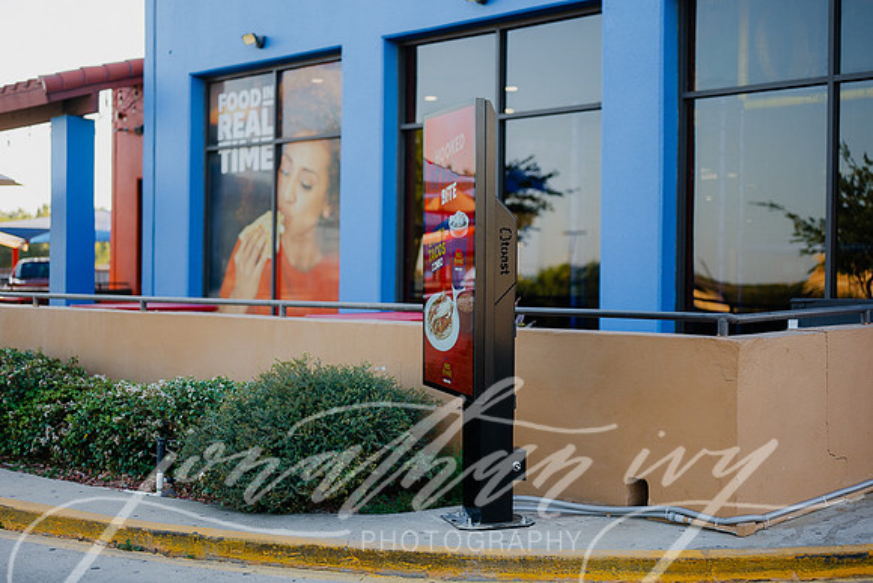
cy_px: 292
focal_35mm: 50
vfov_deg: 27.0
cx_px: 436
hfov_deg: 39.6
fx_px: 1213
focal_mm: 50
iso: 64
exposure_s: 1/400
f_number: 2
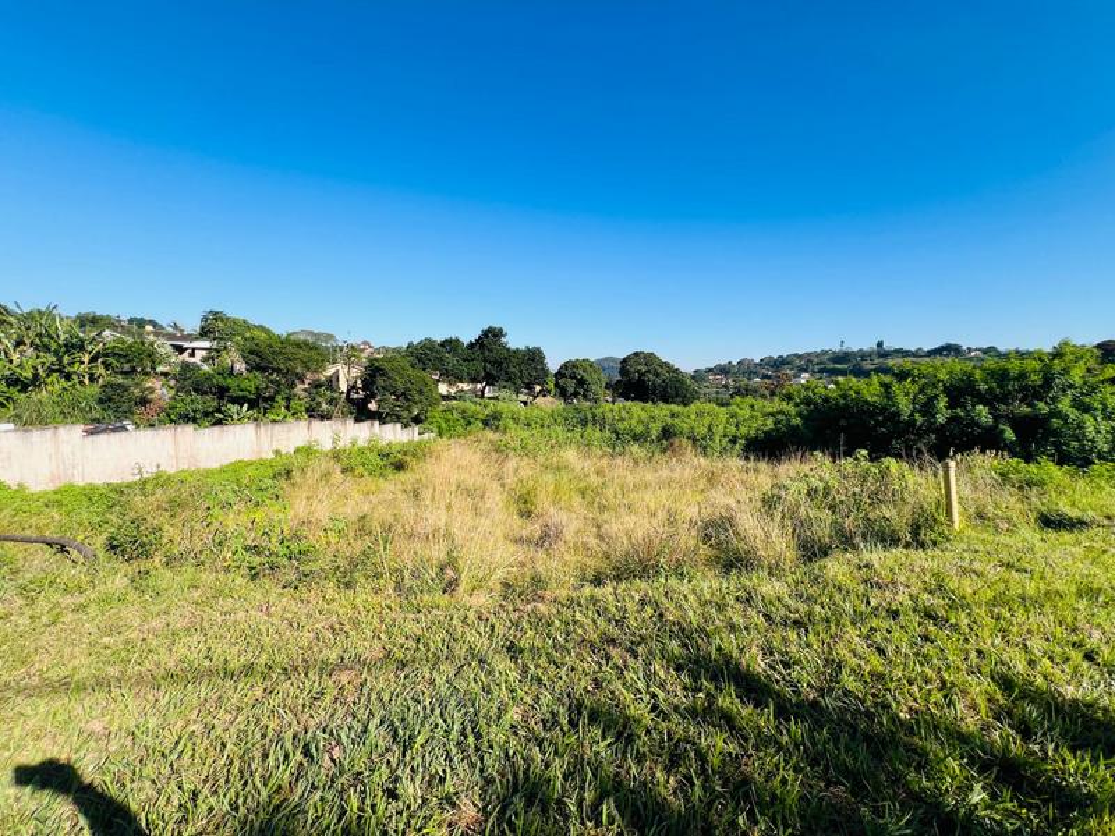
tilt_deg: -5.8
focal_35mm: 13
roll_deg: -1.9
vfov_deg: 89.9
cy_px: 418
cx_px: 558
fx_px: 419
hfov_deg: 106.2
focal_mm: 1.57
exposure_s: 1/1206
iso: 32
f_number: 1.8
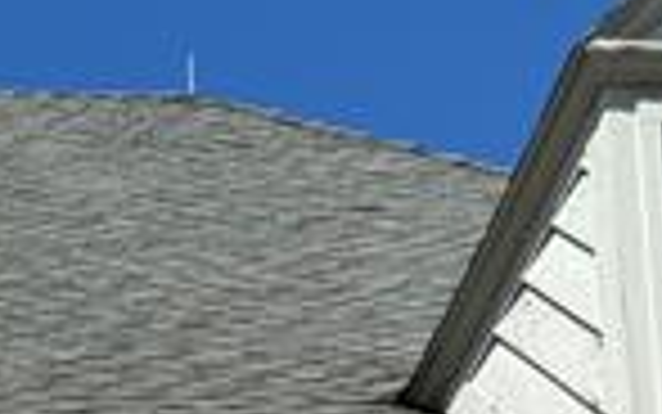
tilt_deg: +13.0
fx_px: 3195
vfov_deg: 6.3
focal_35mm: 177
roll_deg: +0.1
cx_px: -491
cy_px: 1580
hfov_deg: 11.1
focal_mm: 6.76
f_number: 1.78
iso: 80
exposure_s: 1/4167
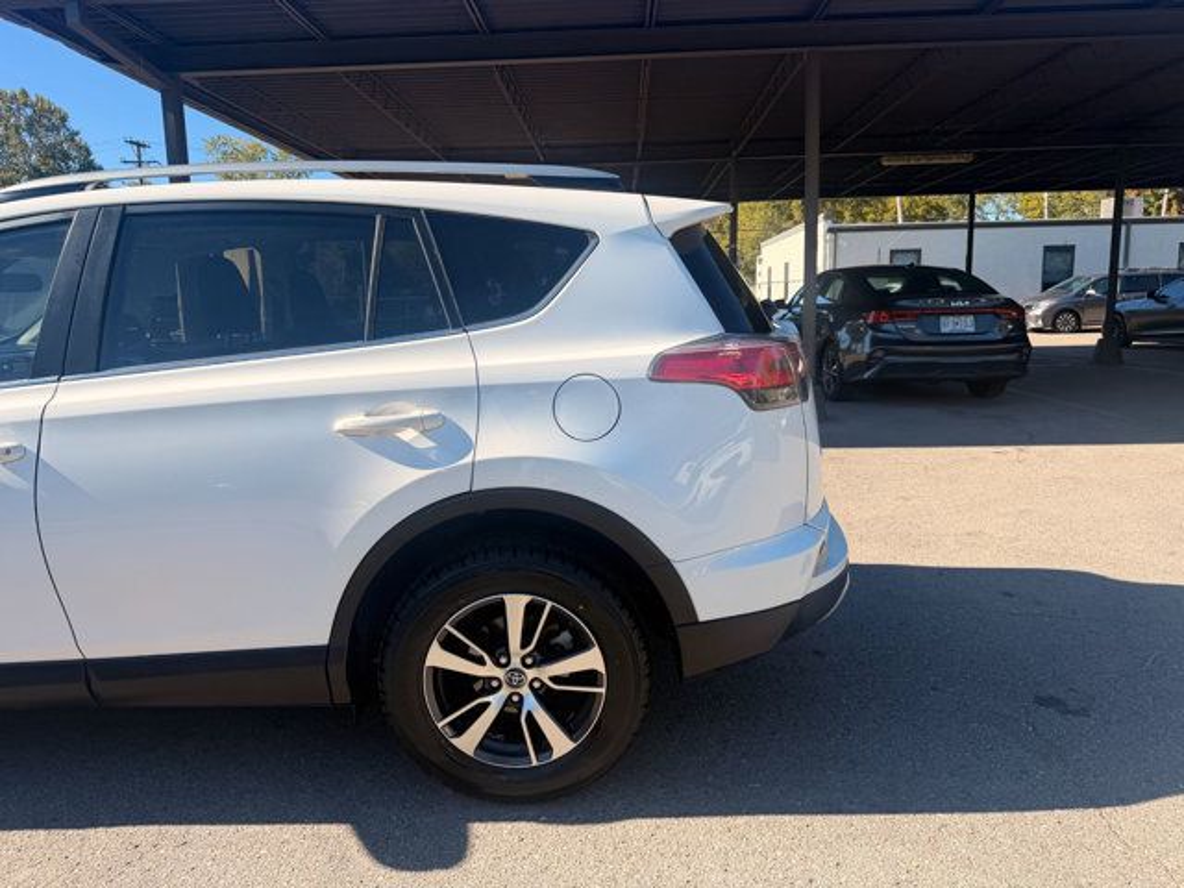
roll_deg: +0.6
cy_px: 444
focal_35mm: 24
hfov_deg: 71.6
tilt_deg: -6.2
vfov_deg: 56.8
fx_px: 821
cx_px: 592
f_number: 1.78
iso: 80
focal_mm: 6.76
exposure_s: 1/3021
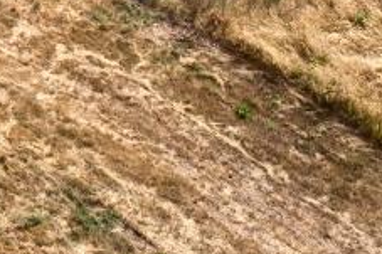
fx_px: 1750
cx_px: -348
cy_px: -344
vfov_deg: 7.7
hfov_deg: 11.4
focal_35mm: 165
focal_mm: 12.3
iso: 100
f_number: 2.8
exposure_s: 1/640
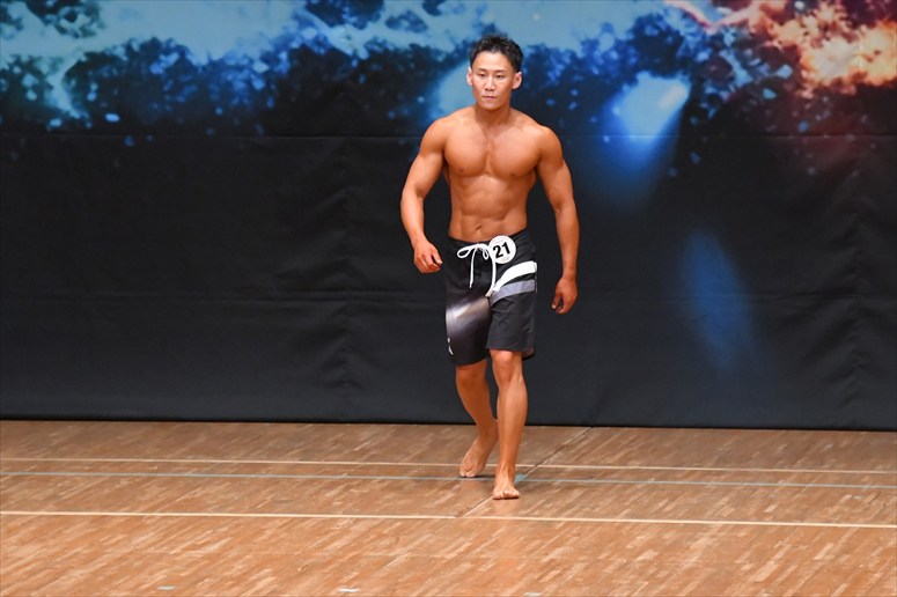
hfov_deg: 7.2
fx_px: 7098
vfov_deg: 4.8
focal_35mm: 285
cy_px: 298
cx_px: 448
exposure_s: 1/400
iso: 8000
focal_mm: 190
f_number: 5.6
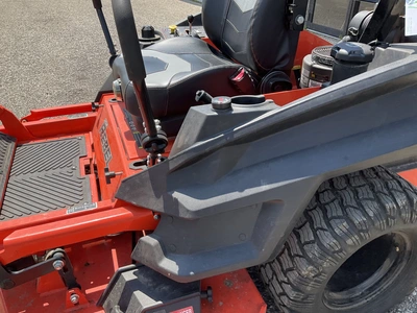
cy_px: 156
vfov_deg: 48.2
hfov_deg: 61.7
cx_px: 208
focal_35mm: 29
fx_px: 349
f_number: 1.8
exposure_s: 1/792
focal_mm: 3
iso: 25
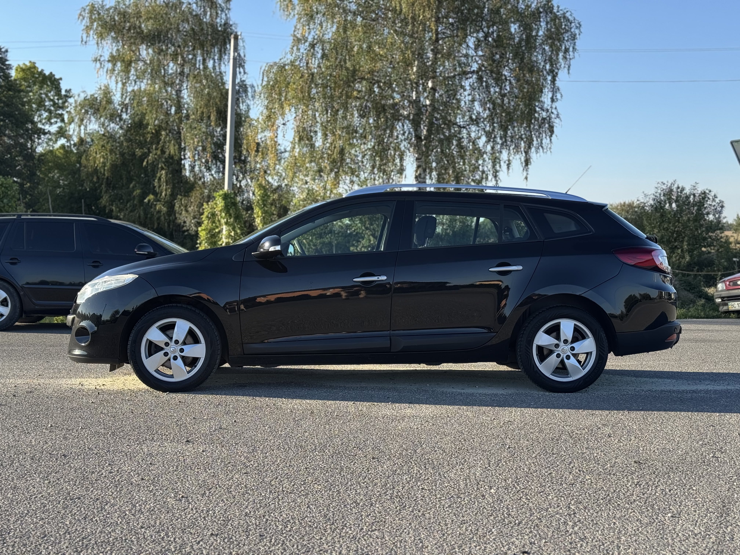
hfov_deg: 39.7
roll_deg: +0.4
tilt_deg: -1.8
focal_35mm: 48
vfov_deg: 30.3
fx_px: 1026
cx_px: 370
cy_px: 278
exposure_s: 1/876
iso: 64
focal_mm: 6.76
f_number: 1.78
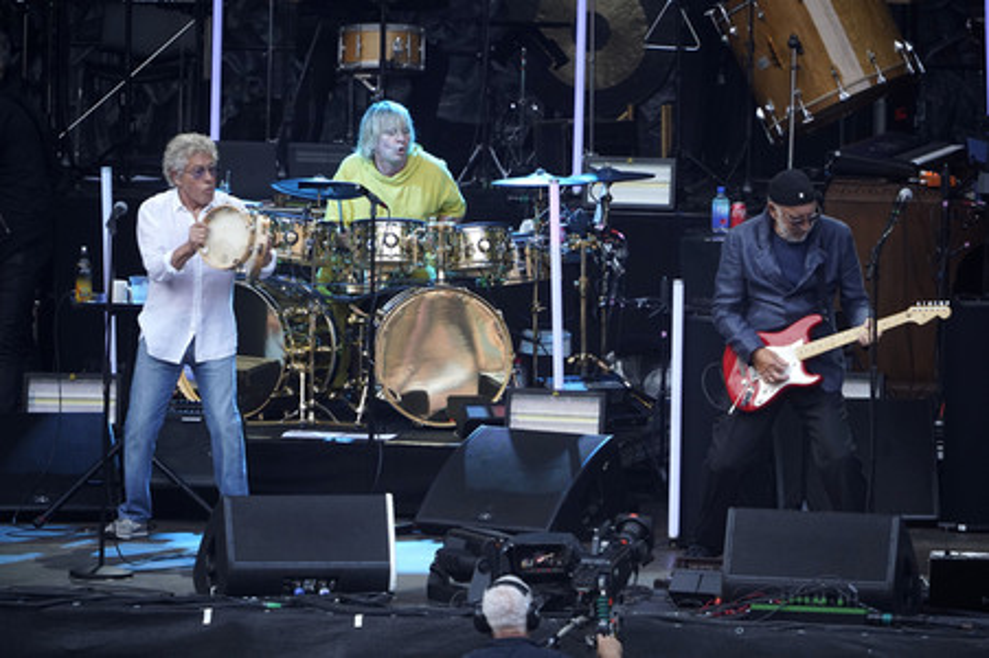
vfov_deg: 2.9
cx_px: 494
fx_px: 13204
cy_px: 329
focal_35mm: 481
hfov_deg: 4.3
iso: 2000
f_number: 6.3
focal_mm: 481
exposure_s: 1/400
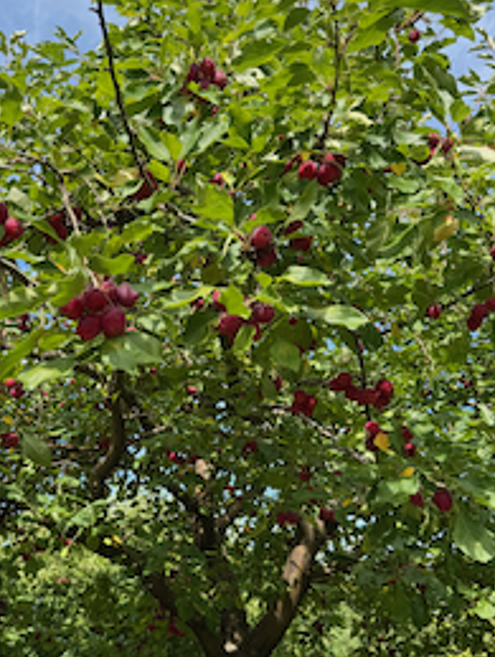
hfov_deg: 38.1
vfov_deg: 50.0
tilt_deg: +19.3
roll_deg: -1.1
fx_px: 704
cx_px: 147
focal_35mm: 37
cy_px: 365
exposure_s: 1/1026
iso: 80
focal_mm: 6.76
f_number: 1.78
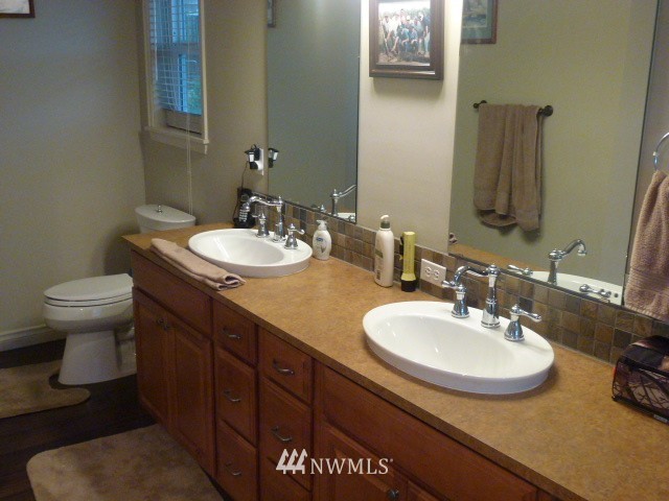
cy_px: 250
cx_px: 334
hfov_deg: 51.4
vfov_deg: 39.7
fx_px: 696
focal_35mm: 36
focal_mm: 6.4
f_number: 3.7
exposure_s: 1/40
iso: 400
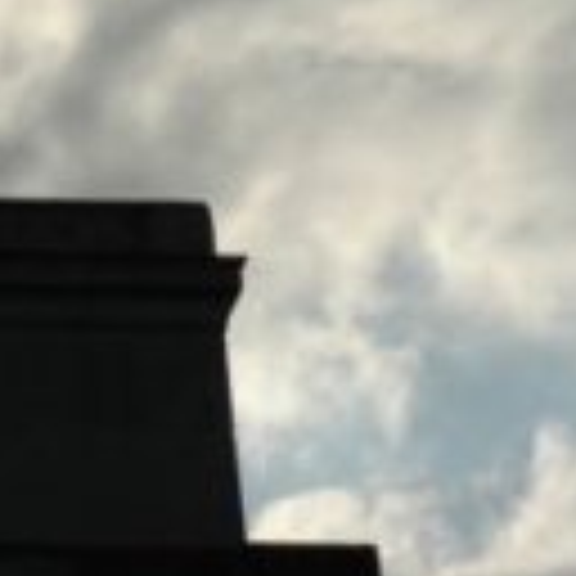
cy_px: -297
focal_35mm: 330
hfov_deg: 5.1
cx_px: -837
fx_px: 6212
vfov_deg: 5.3
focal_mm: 46
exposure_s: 1/3200
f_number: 7.1
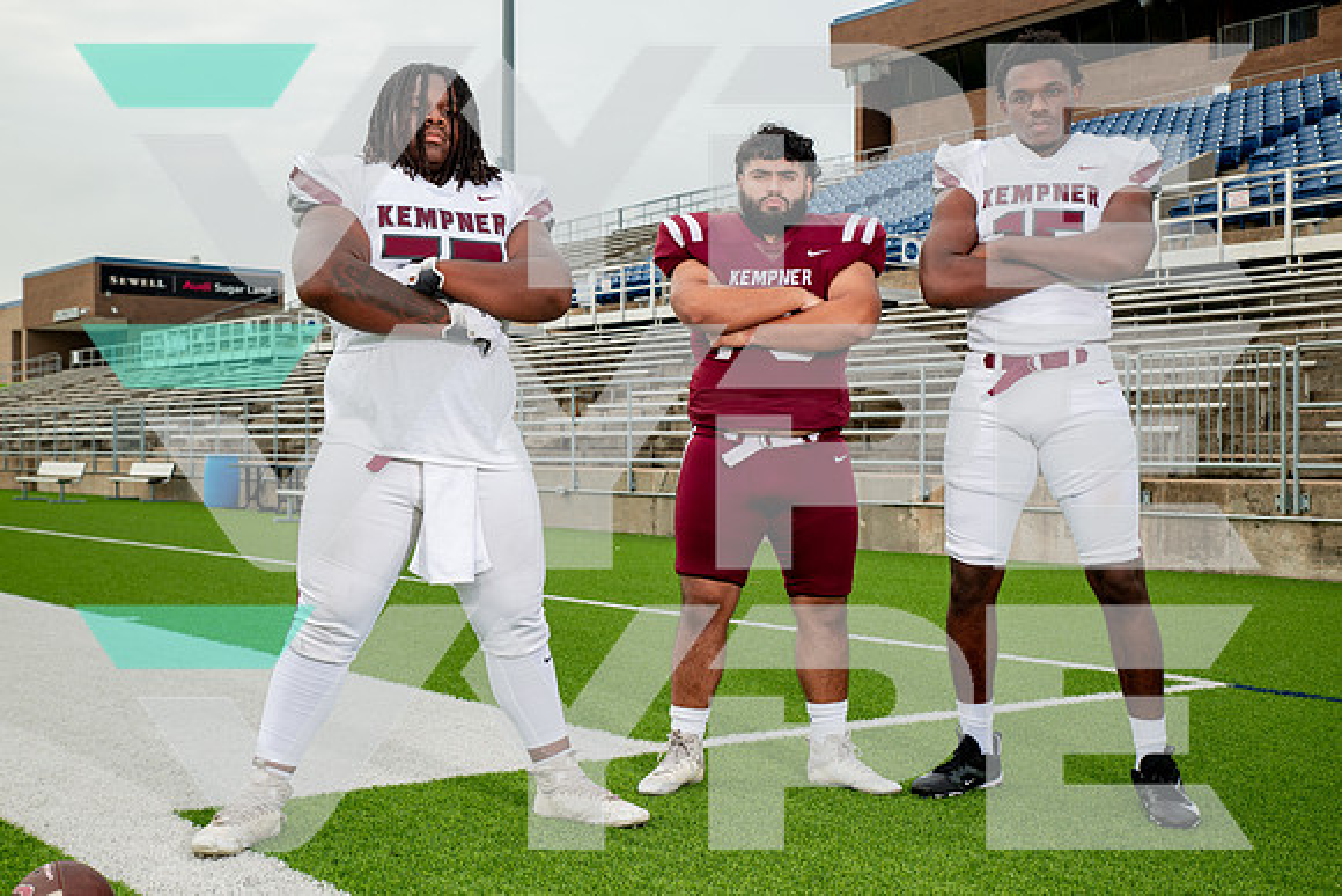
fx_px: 1715
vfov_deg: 29.3
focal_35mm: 46
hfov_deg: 42.7
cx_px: 671
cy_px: 448
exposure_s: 1/320
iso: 125
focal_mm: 46
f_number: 7.1
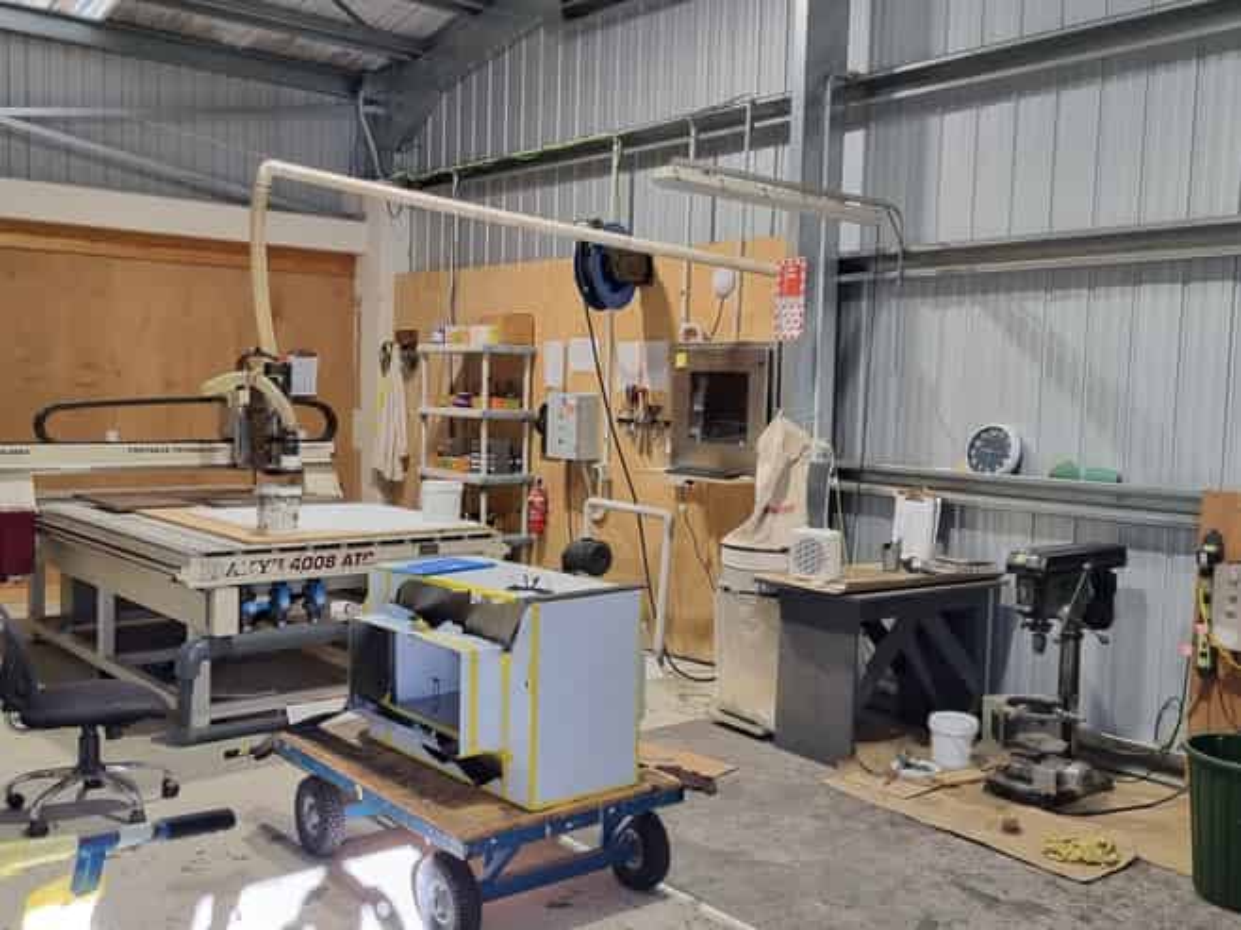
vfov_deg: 53.0
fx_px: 932
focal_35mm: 26
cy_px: 465
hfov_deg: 67.3
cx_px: 620
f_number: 1.8
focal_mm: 5.4
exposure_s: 1/100
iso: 100
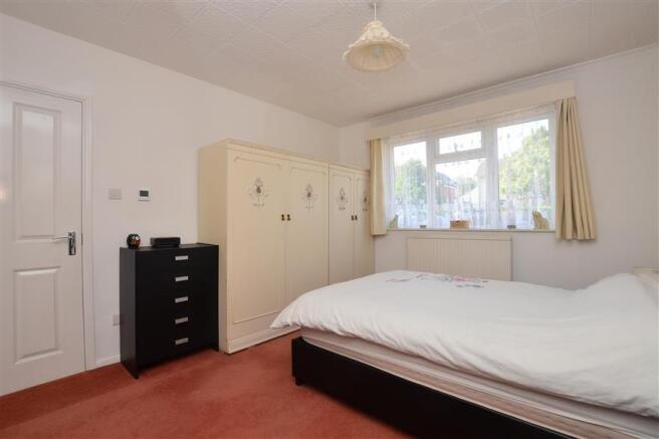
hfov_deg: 100.4
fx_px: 274
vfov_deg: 77.3
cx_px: 330
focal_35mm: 15
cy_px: 220
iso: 200
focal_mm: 10
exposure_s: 1/100
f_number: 5
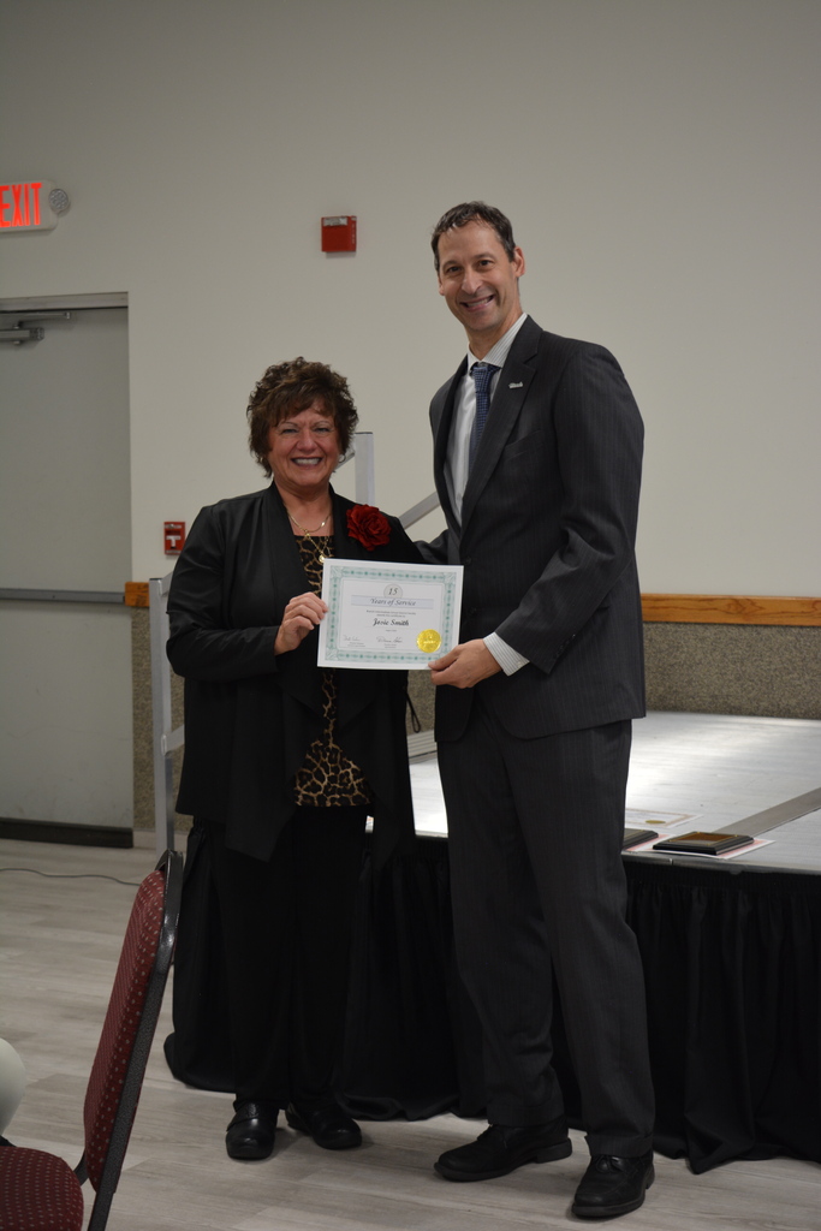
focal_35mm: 69
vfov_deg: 29.2
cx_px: 410
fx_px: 2359
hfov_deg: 19.7
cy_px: 616
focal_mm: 46
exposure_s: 1/15
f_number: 5.3
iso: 450
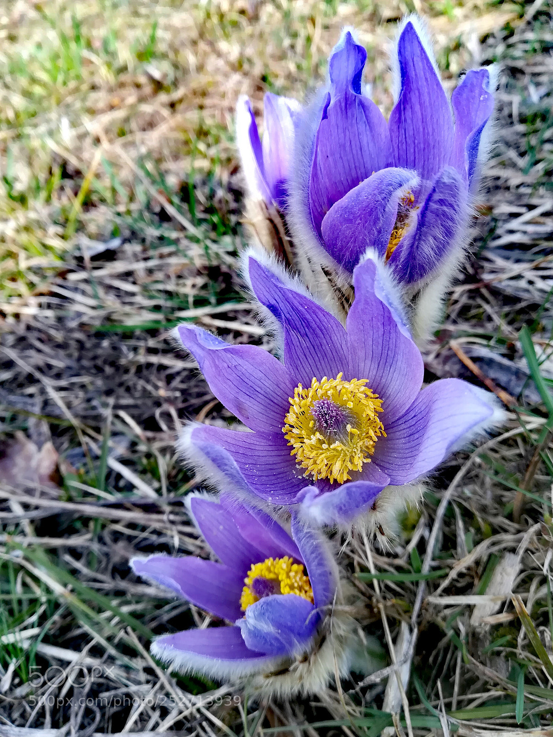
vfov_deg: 67.3
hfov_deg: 53.1
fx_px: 554
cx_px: 276
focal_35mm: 26
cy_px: 368
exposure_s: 1/135
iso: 50
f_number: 2.2
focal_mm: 3.83
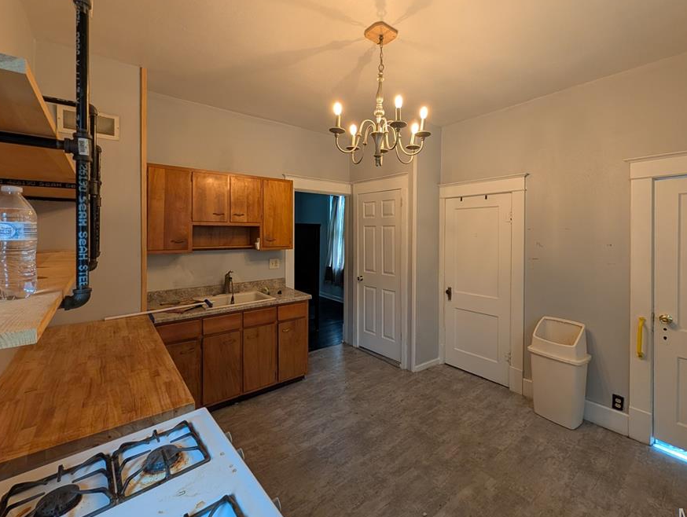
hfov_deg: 101.9
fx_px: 278
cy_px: 232
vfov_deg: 85.5
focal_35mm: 14
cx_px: 356
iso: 190
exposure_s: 1/60
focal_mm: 2.02
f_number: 1.7
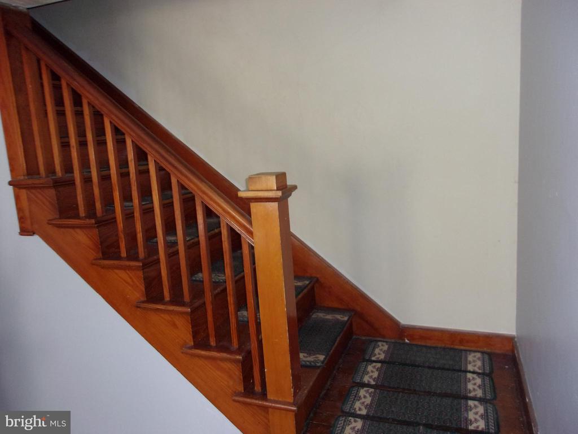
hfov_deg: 65.3
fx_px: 451
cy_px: 217
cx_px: 289
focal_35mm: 27
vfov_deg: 51.4
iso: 200
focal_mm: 4.9
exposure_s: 1/34
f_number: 3
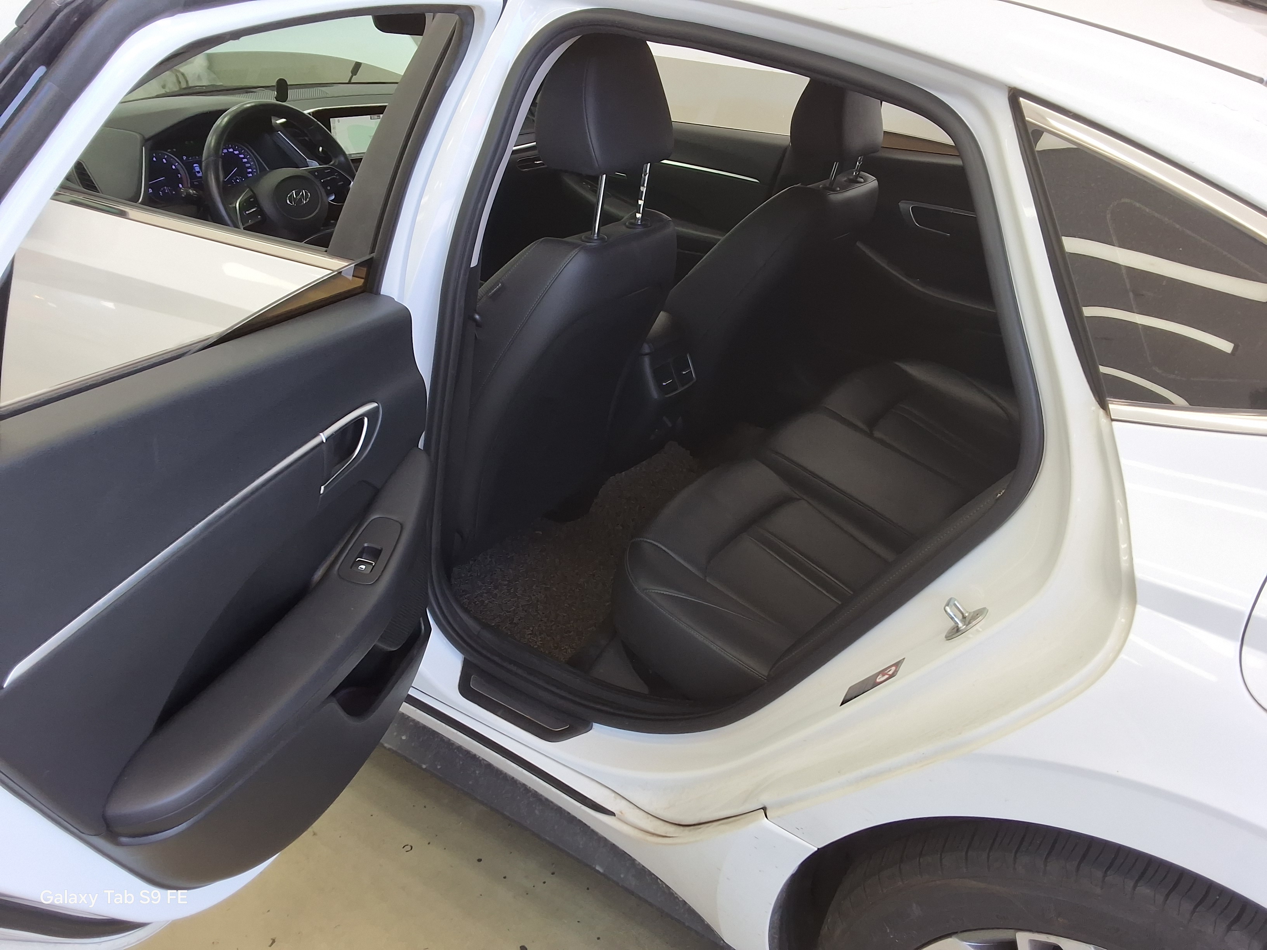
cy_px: 475
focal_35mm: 28
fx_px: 1025
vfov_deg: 49.7
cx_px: 634
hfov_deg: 63.4
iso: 40
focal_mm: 2.91
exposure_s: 1/120
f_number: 1.9
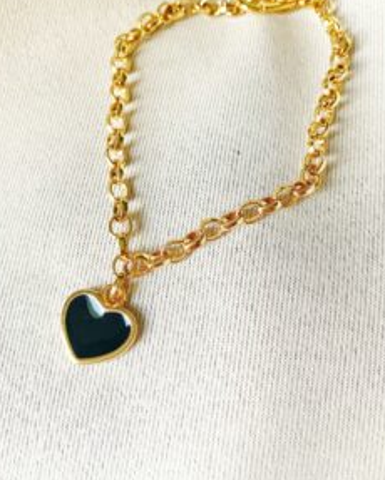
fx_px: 484
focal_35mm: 34
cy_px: 177
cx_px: 204
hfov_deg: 43.4
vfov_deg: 52.2
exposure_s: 1/170
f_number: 1.8
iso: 32
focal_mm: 4.25
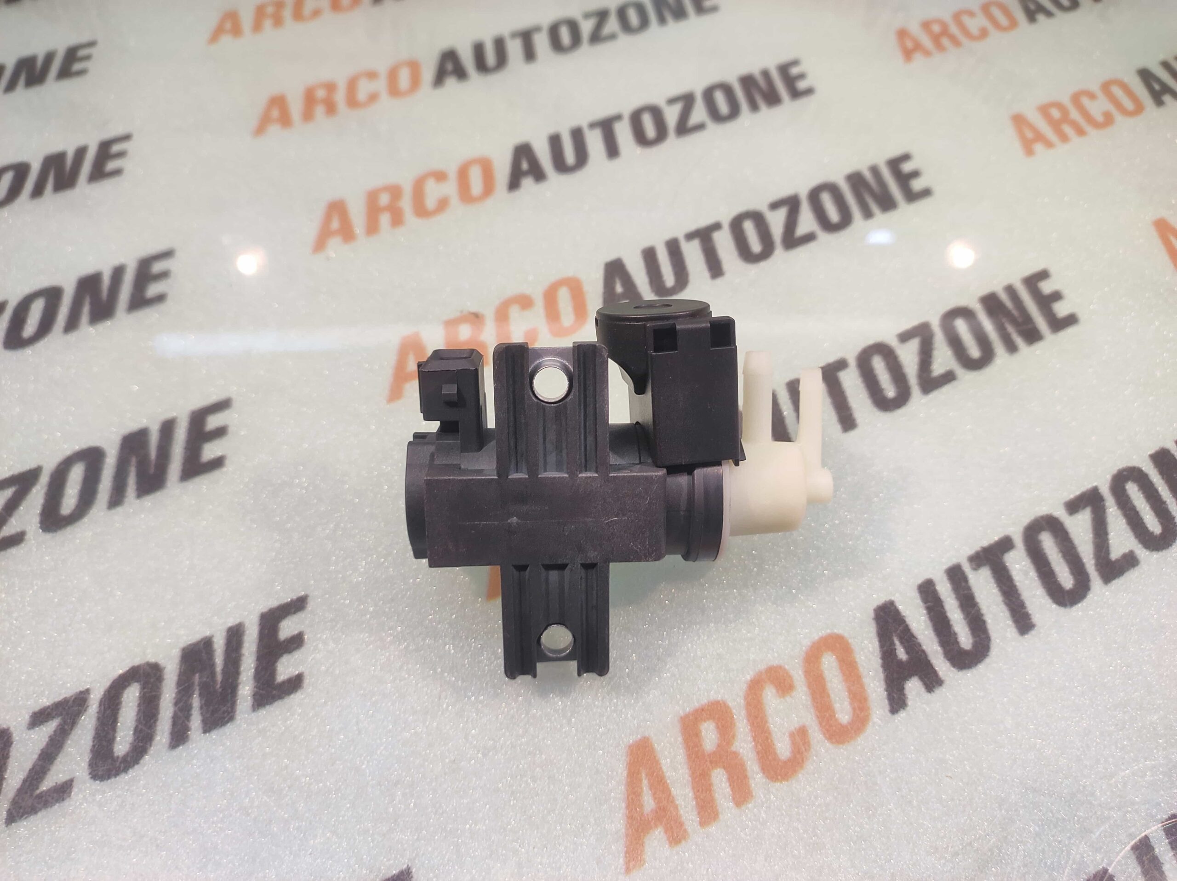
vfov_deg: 74.7
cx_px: 588
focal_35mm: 17
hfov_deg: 91.1
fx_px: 578
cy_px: 440
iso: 214
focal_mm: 4.74
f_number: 1.79
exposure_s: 1/33
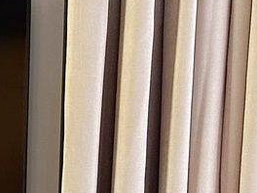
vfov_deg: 11.1
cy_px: 218
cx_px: -404
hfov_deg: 11.6
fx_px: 973
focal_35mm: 131
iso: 200
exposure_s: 1/100
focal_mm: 6.86
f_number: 1.8
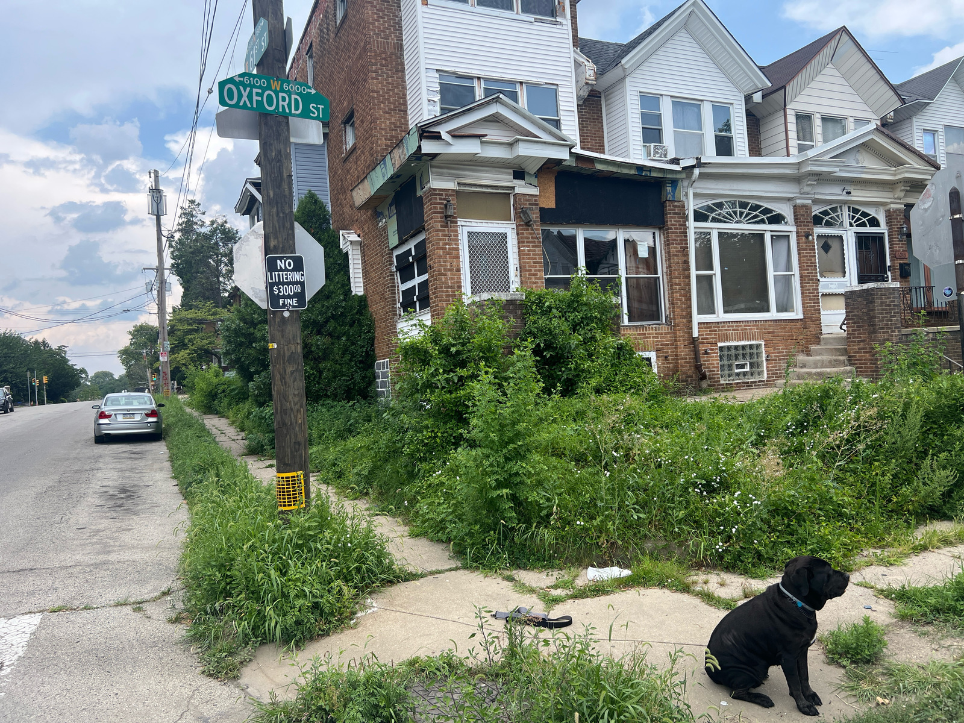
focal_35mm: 26
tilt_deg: +1.5
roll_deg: +4.2
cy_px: 362
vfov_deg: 53.1
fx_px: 724
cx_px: 482
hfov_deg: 67.3
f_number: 1.5
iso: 50
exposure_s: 1/1597
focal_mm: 5.7
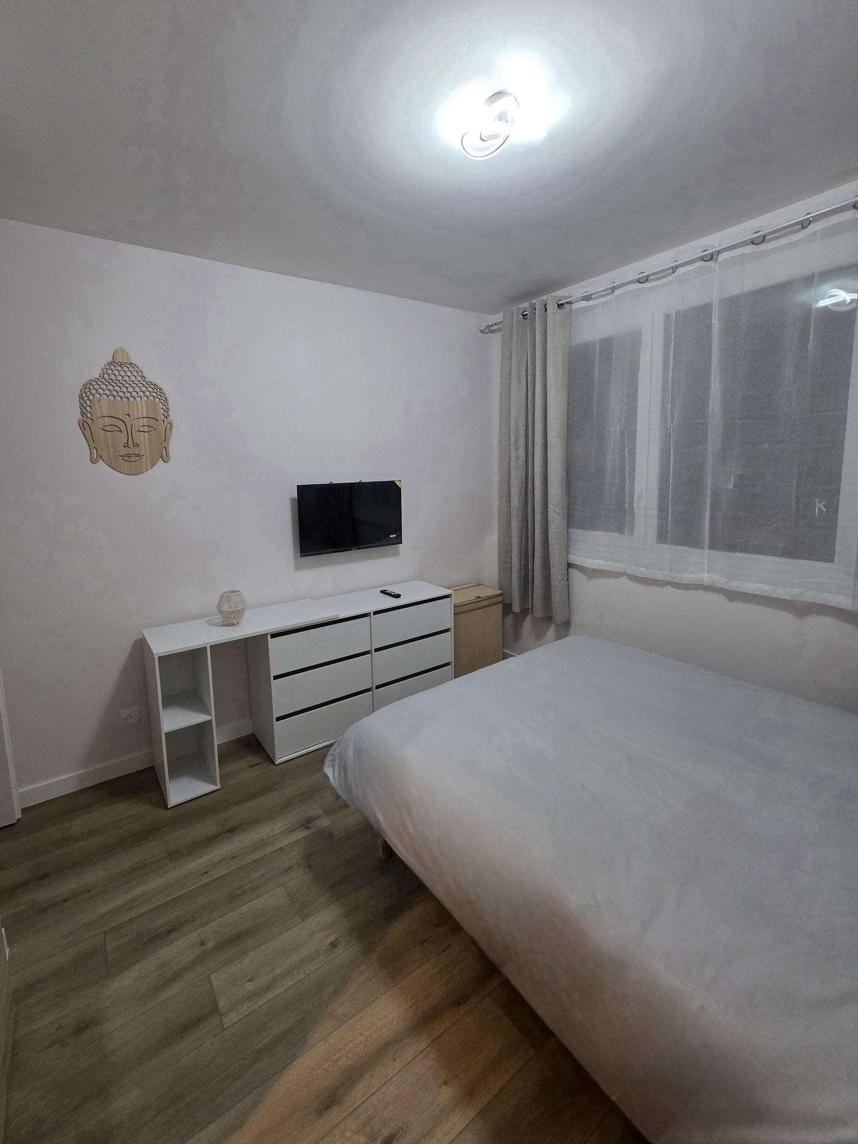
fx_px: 463
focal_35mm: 14
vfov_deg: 101.9
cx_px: 405
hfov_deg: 85.6
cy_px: 530
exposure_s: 1/101
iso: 250
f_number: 1.9
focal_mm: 2.2
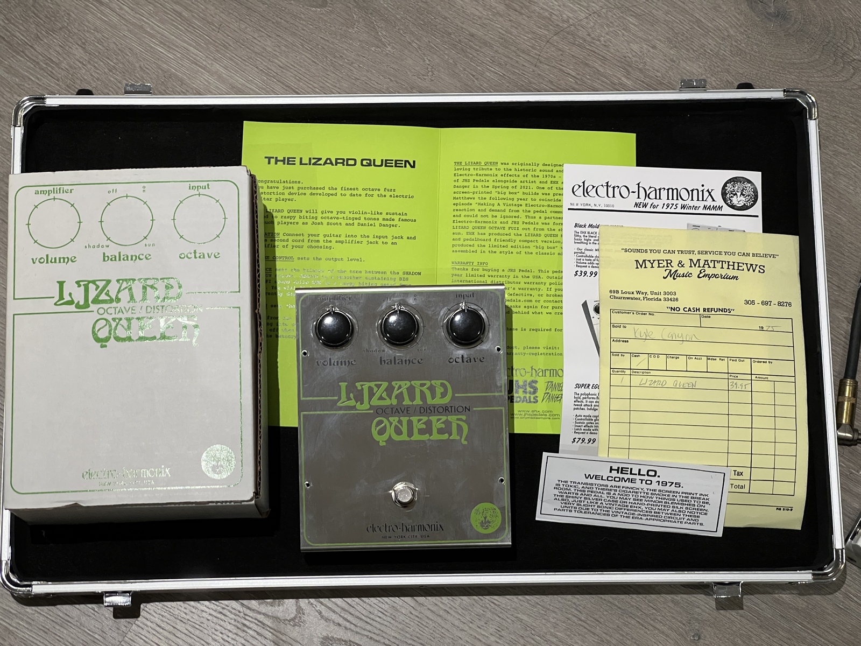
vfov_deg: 19.1
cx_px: 430
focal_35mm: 77
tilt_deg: -77.5
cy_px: 323
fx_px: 1915
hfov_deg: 25.3
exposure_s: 1/50
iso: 250
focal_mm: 9
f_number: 2.8
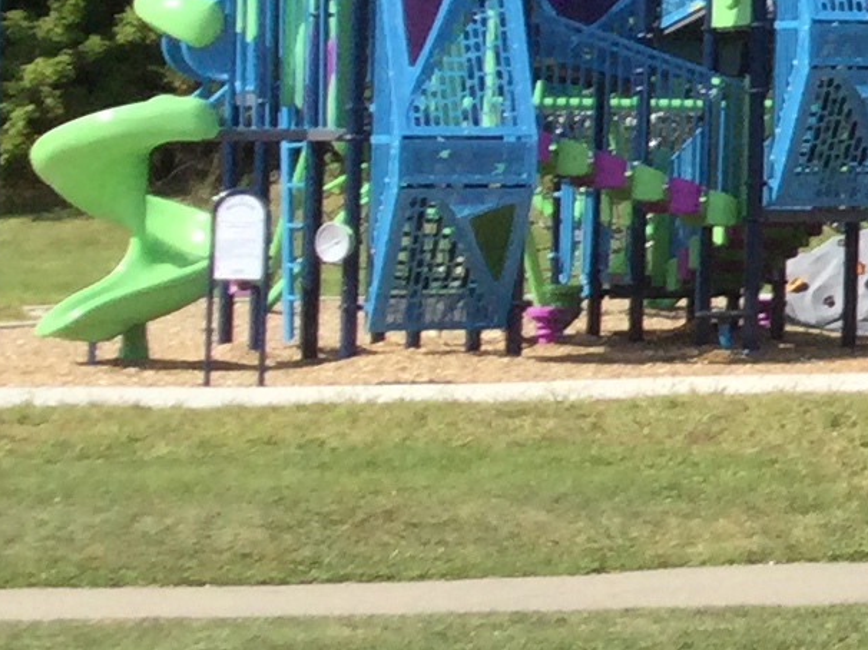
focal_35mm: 167
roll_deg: +0.1
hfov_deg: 10.3
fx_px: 4186
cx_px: 2071
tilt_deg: +3.3
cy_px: -69
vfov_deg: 8.8
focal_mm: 3.3
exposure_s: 1/1101
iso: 25
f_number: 2.4
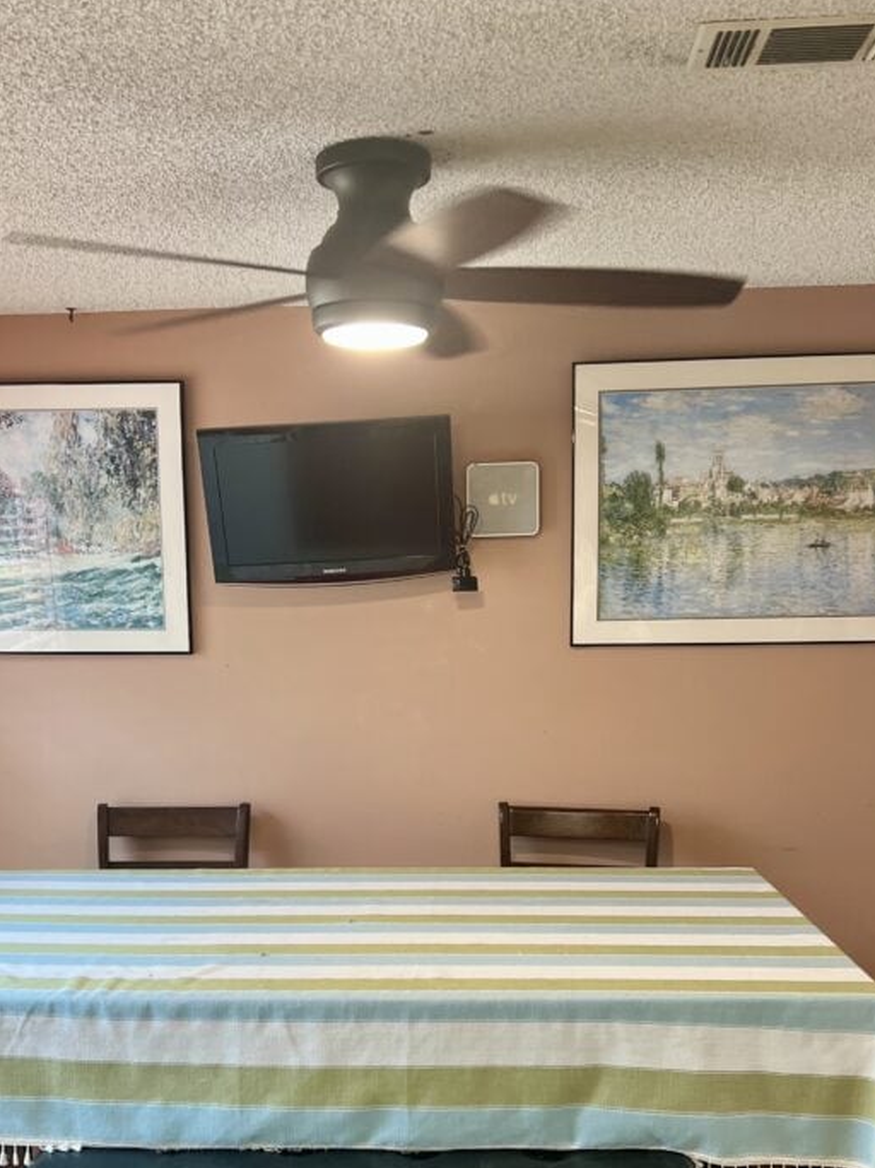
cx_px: 379
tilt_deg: -5.5
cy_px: 717
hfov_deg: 36.7
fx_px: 1315
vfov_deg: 47.5
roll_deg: +0.6
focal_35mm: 39
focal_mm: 5.7
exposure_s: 1/120
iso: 125
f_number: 1.5
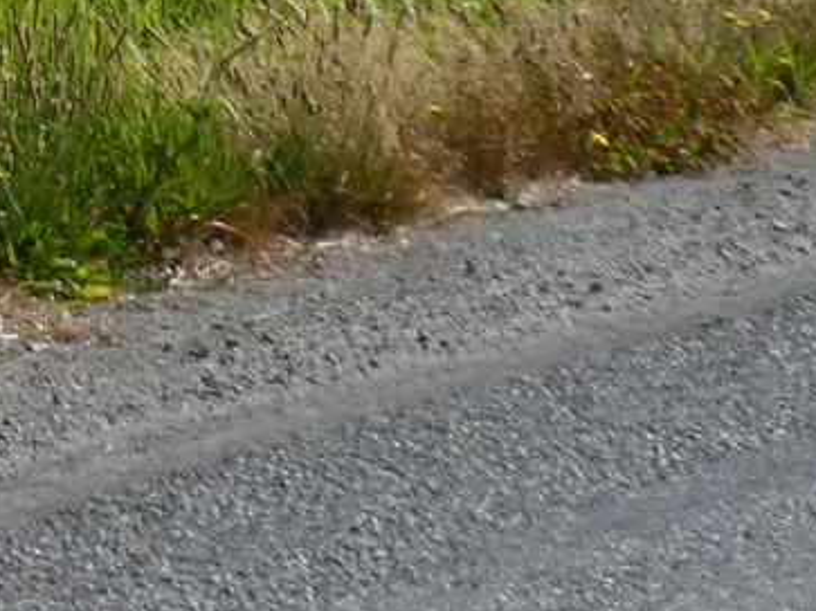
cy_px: -1150
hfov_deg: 5.1
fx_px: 8884
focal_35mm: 377
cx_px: -1349
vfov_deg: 3.8
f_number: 4.2
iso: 80
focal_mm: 10.3
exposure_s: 1/640
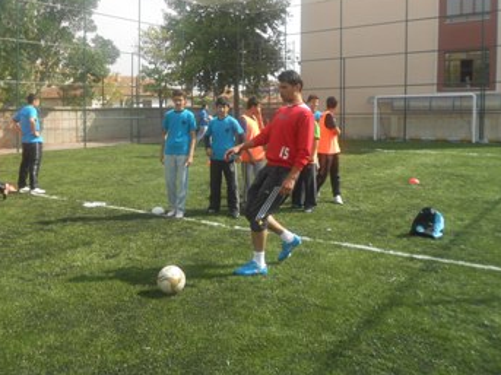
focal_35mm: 34
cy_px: 131
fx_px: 492
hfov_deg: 53.3
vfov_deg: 41.3
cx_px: 186
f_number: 3.2
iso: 80
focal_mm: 4.6
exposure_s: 1/640
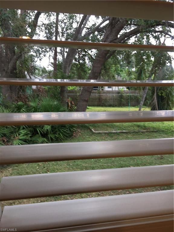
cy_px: 116
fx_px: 194
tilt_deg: -7.6
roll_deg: +0.2
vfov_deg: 61.7
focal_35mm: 29
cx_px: 87
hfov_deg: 48.2
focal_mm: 4.15
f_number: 2.2
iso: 32
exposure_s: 1/40
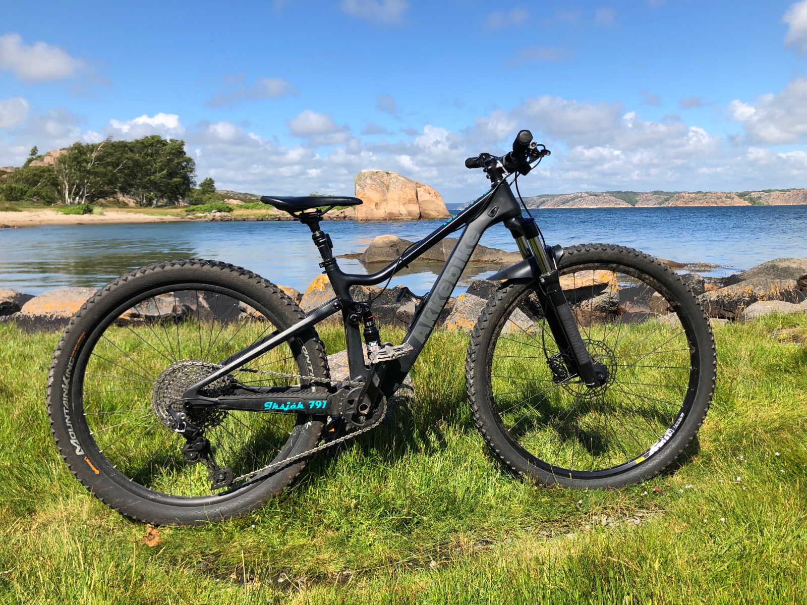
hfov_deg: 63.5
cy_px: 302
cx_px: 404
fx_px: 653
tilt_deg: -10.1
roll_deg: +0.2
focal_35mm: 28
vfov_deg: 49.7
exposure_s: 1/1656
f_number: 1.8
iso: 20
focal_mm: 3.99
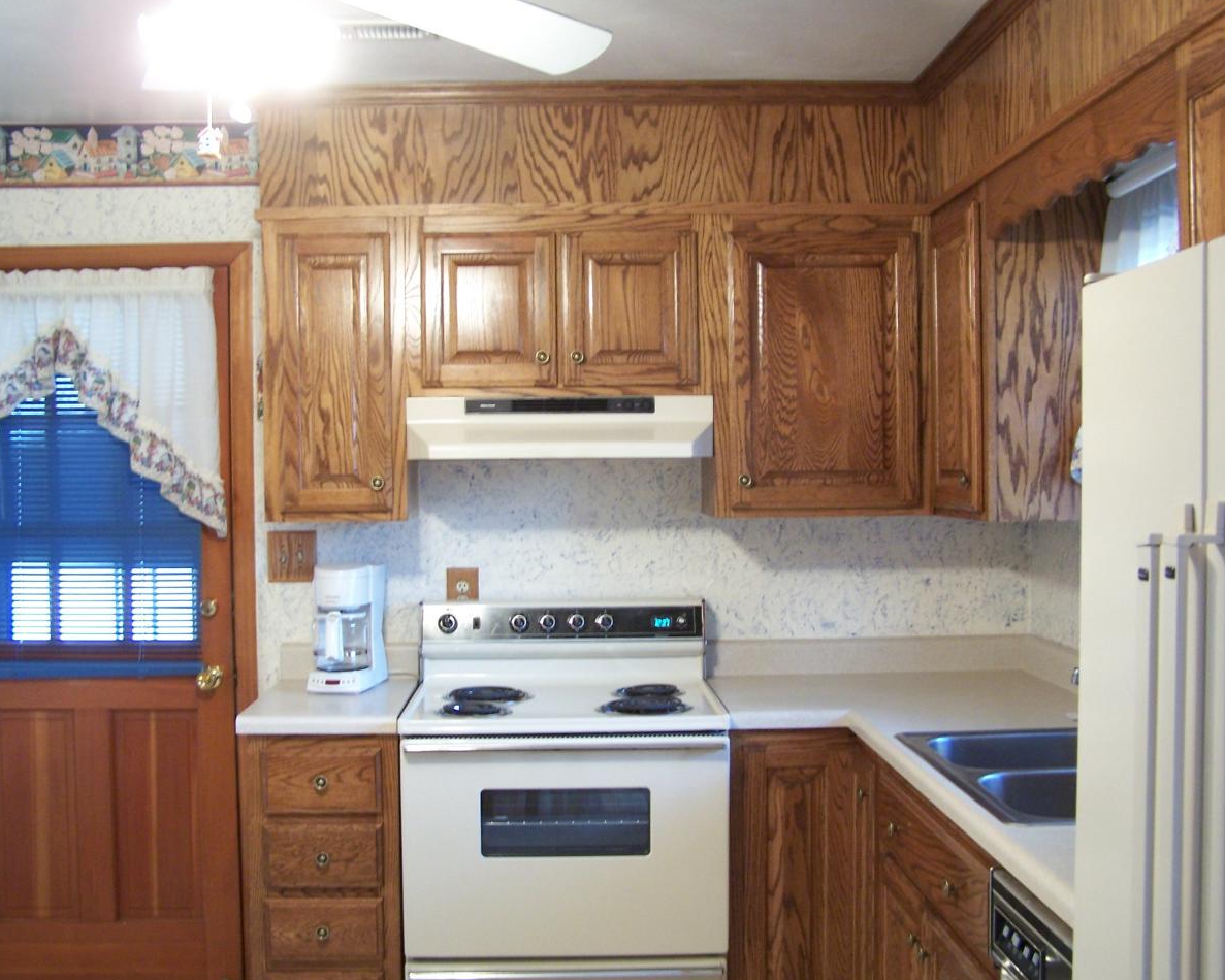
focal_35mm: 40
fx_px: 1450
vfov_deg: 37.3
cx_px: 623
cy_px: 490
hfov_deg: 45.8
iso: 140
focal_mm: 6.3
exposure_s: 1/13
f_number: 2.8
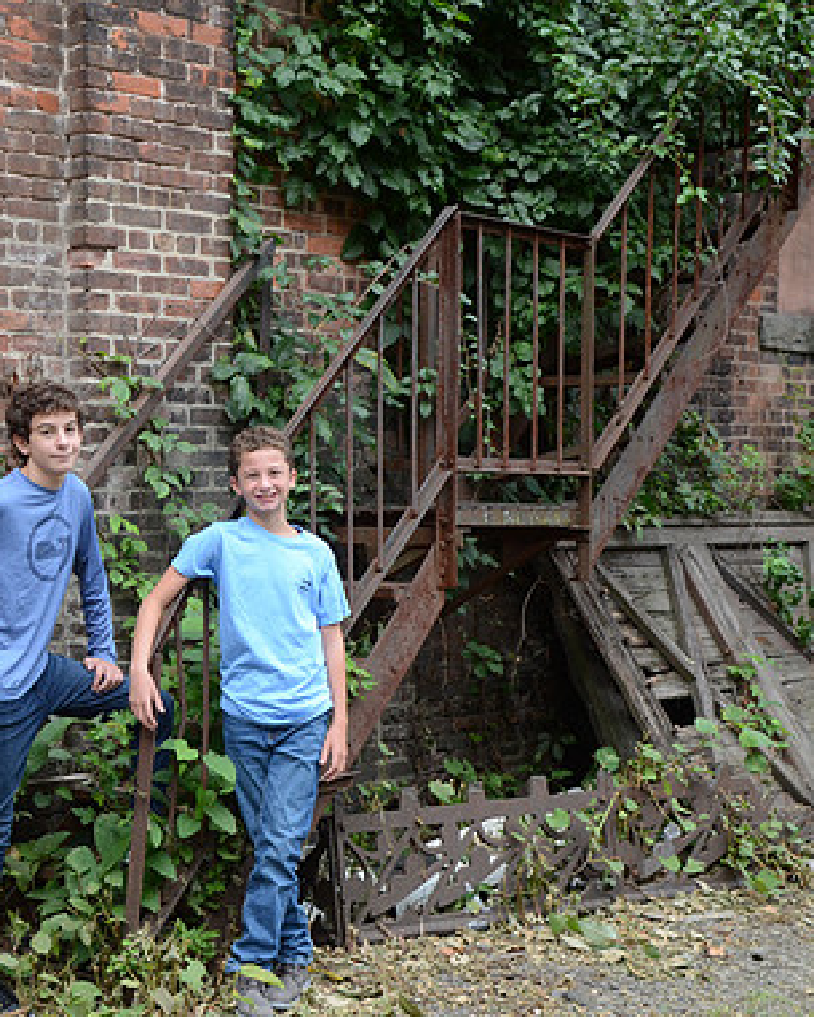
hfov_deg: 25.0
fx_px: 1807
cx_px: 166
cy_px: 508
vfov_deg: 31.5
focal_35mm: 60
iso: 500
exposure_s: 1/100
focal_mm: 28
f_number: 7.1
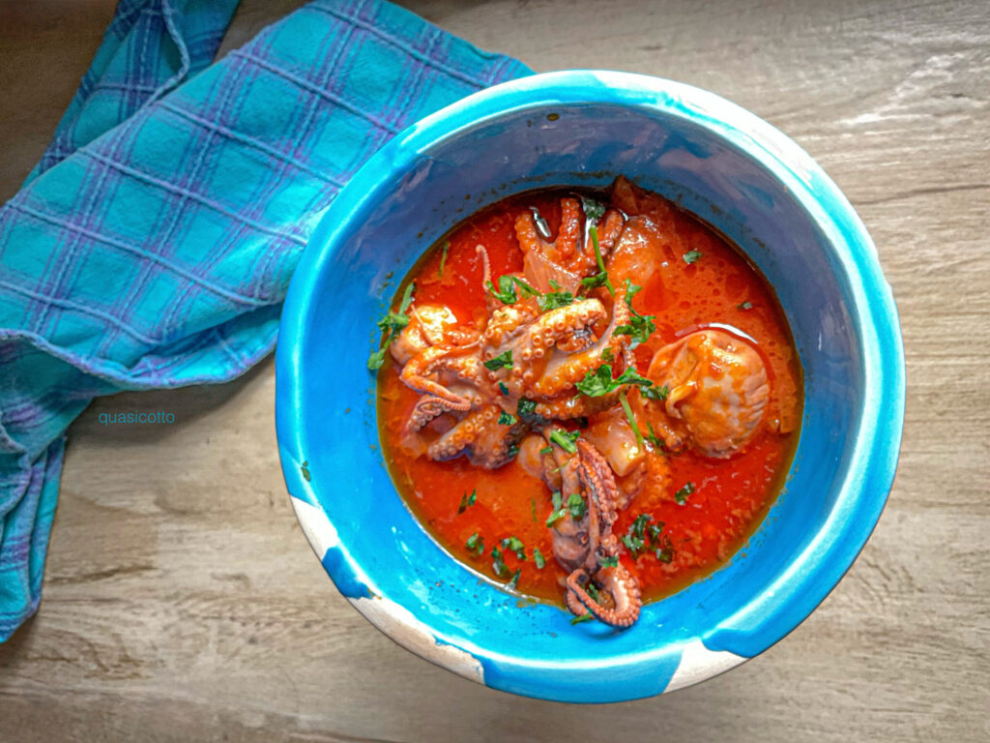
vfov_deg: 48.2
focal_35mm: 29
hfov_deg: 61.7
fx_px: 829
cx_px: 495
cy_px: 372
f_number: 1.8
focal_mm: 3
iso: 320
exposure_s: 1/45
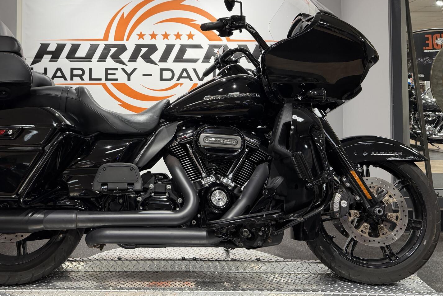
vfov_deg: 37.2
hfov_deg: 53.7
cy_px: 85
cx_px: 162
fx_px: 431
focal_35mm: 35
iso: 160
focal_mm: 6.76
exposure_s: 1/60
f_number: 1.78
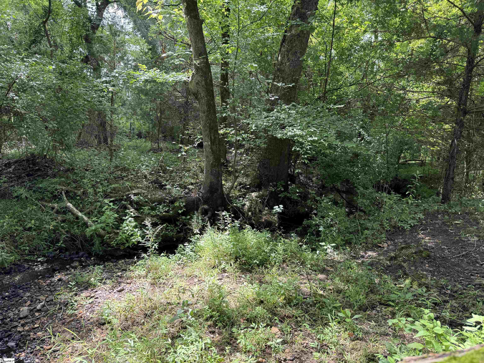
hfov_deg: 71.6
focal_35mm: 24
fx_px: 336
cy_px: 182
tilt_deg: -8.3
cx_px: 242
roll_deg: -4.6
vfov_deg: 56.8
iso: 80
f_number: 1.78
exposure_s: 1/121
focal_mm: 6.76
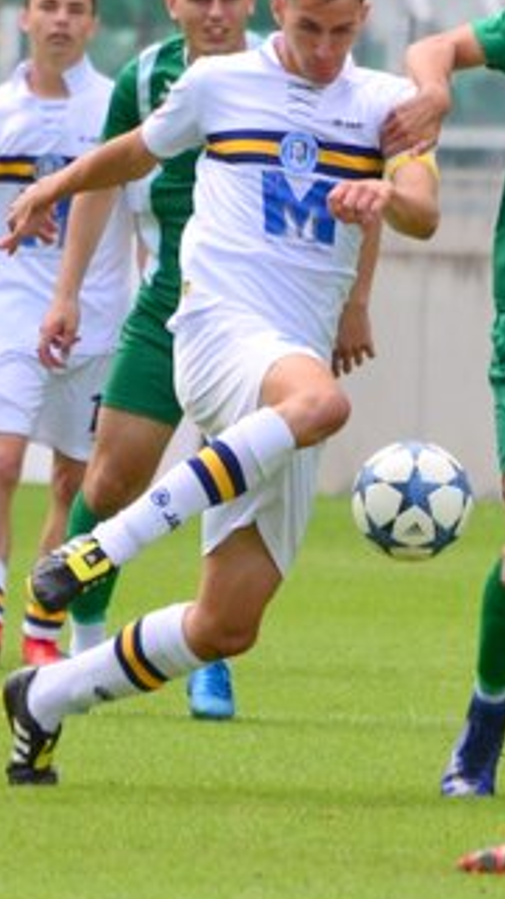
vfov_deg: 1.6
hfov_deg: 0.9
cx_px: 357
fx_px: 31344
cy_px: 296
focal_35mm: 1316
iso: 1000
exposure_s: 1/2000
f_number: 5.6
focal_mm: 300
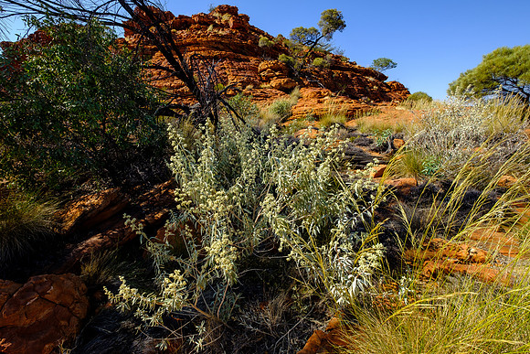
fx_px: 221
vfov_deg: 77.4
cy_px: 177
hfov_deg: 100.4
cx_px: 265
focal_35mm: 15
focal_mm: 10
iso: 200
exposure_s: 1/350
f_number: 8
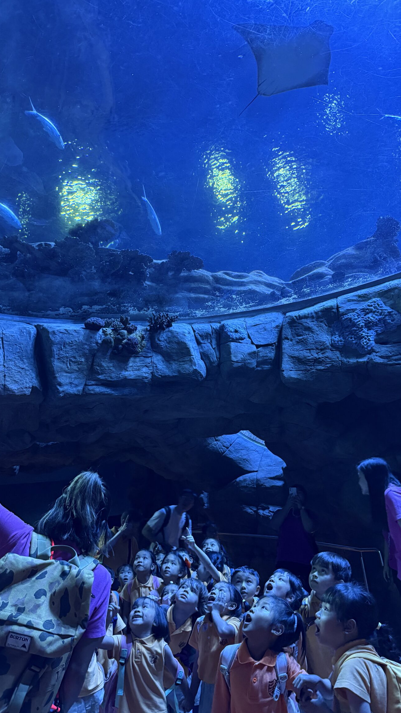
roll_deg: +8.4
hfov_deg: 40.1
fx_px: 548
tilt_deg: +15.9
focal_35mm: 29
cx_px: 219
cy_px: 385
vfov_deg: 66.0
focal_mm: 6.76
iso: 640
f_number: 1.78
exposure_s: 1/50
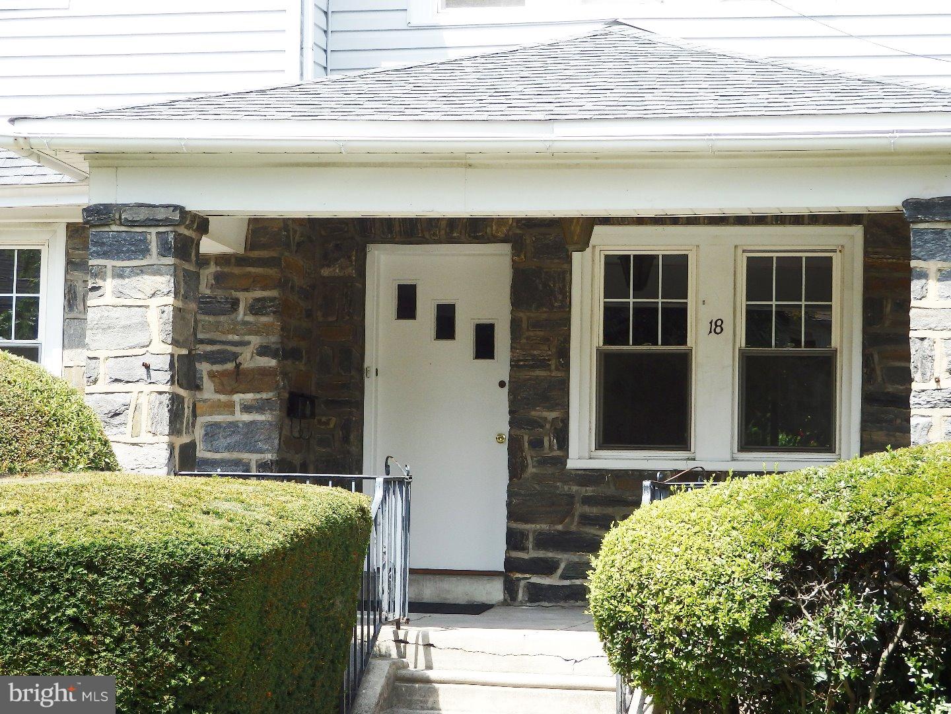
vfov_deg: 16.8
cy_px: 357
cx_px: 476
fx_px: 2418
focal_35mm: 88
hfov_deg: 22.3
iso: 125
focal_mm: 15.8
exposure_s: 1/400
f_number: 4.8
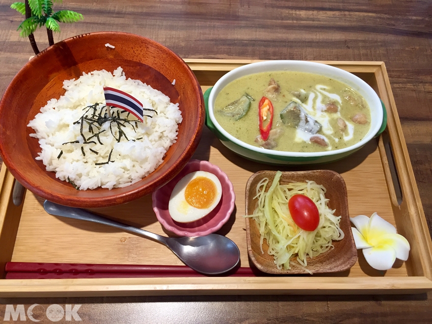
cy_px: 162
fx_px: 362
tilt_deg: -63.1
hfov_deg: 61.7
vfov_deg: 48.2
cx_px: 216
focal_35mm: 29
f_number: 2.2
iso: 40
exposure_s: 1/30
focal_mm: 4.15
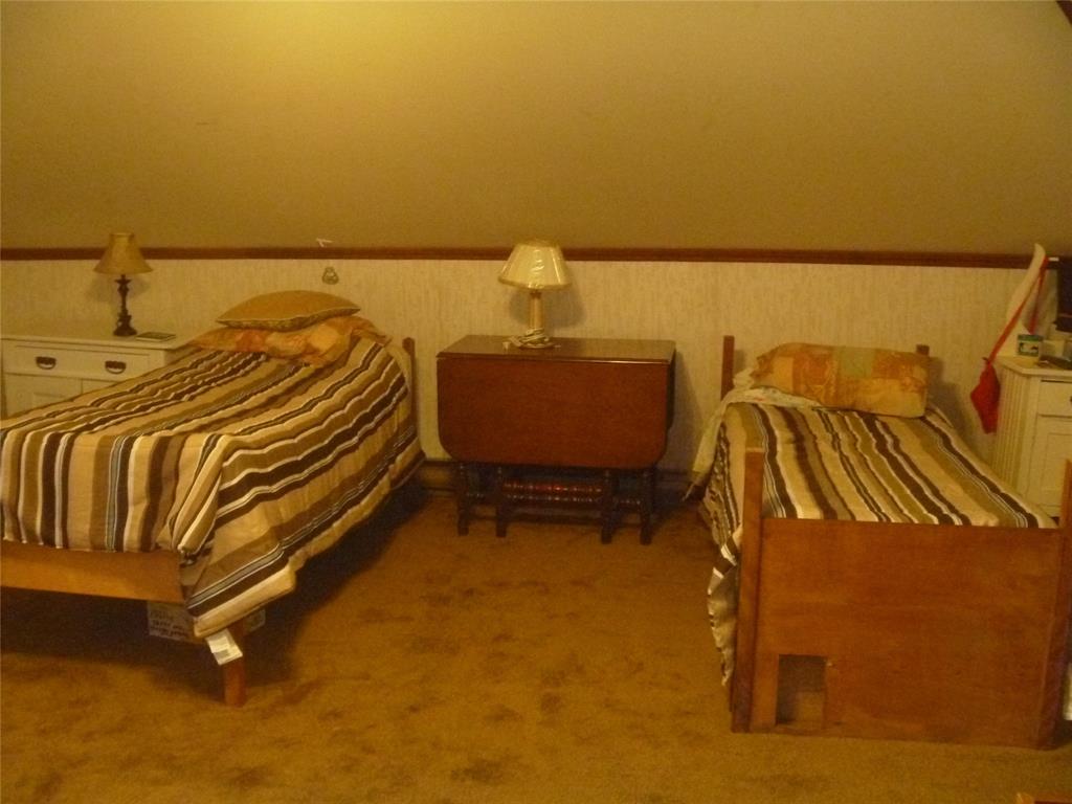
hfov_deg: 52.6
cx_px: 536
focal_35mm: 35
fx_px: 1084
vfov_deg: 40.7
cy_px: 402
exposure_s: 1/15
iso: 800
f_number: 3.5
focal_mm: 6.3
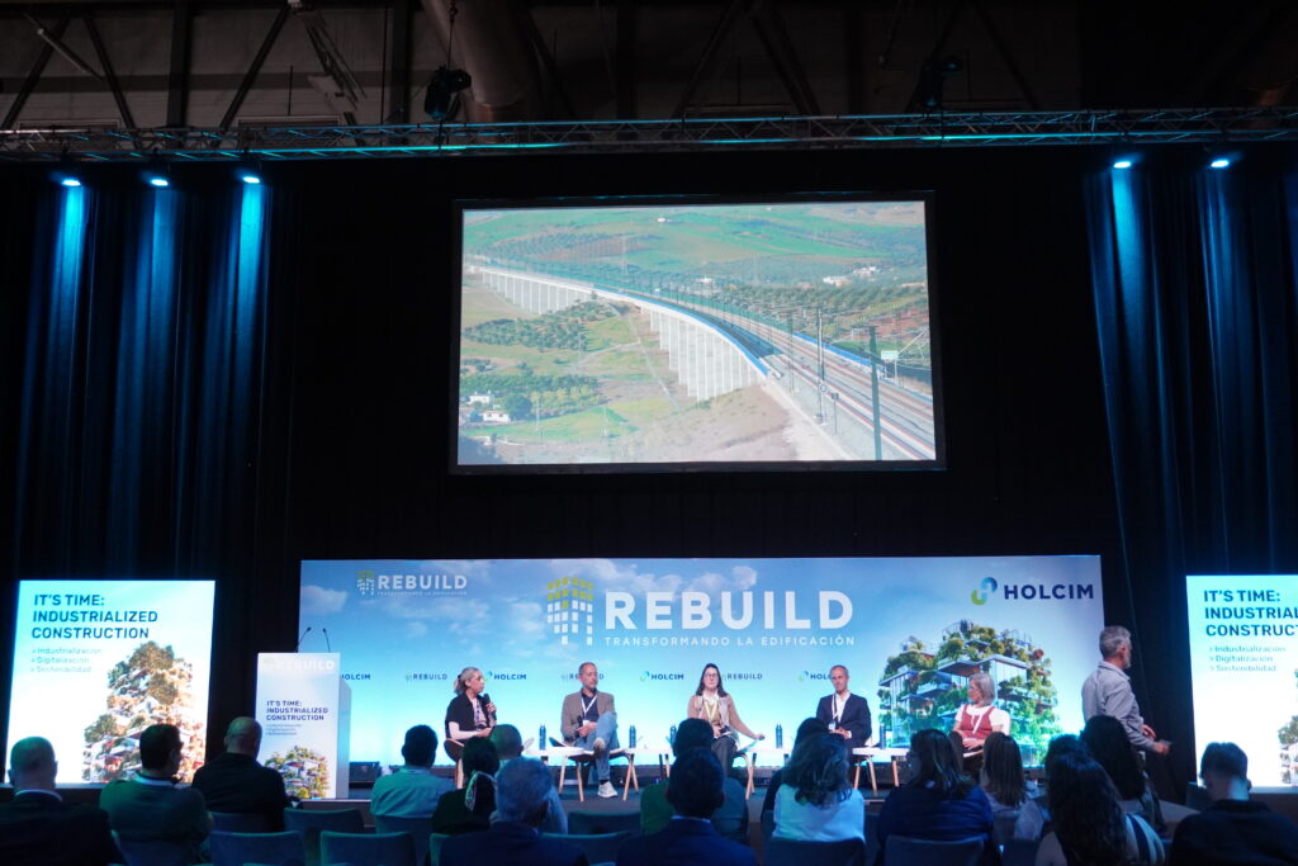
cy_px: 433
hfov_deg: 53.1
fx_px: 1298
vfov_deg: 36.9
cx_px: 649
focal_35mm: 36
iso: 2000
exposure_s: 1/160
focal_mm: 24
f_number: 4.5
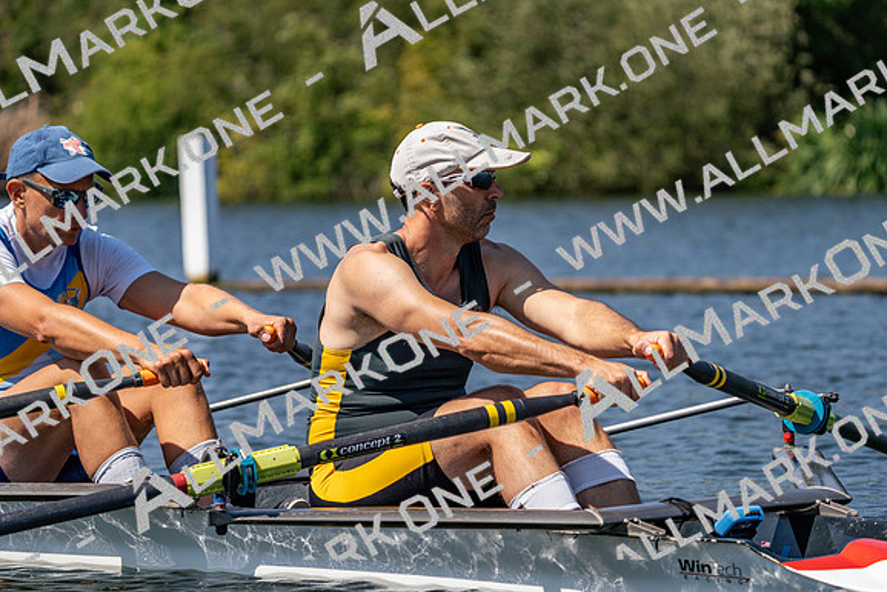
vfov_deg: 6.8
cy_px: 296
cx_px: 444
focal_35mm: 201
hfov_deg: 10.2
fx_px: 4953
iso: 200
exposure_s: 1/2000
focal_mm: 200
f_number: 5.6
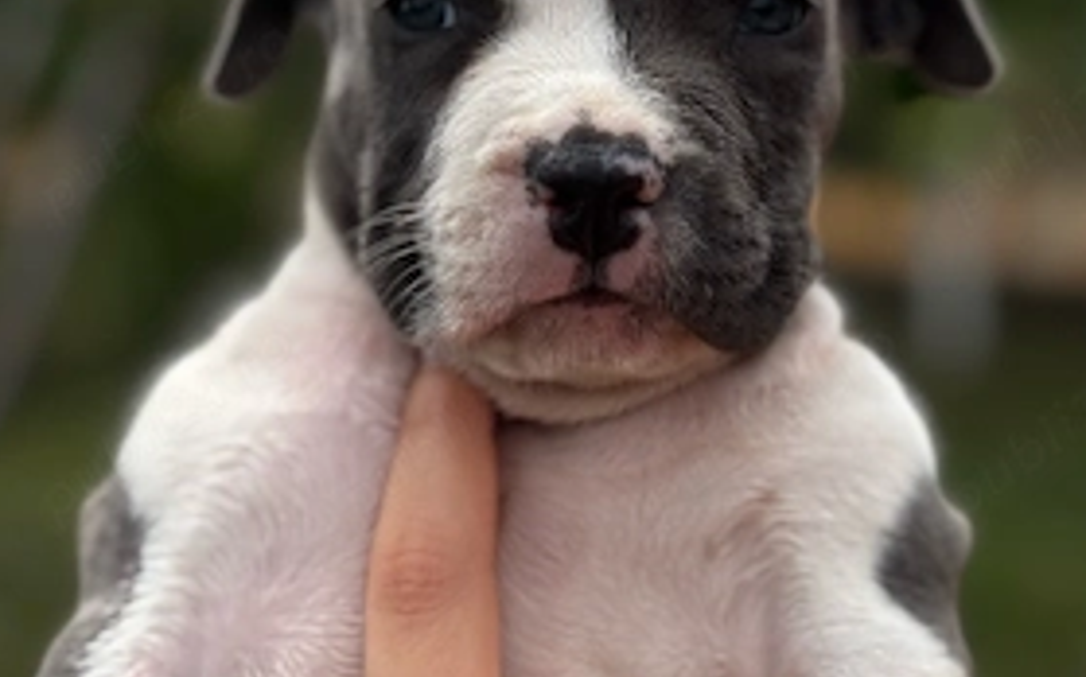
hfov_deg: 26.2
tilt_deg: -3.8
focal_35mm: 79
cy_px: 167
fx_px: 2337
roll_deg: +1.4
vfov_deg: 16.4
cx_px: 545
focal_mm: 5.96
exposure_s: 1/1876
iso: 32
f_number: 1.6
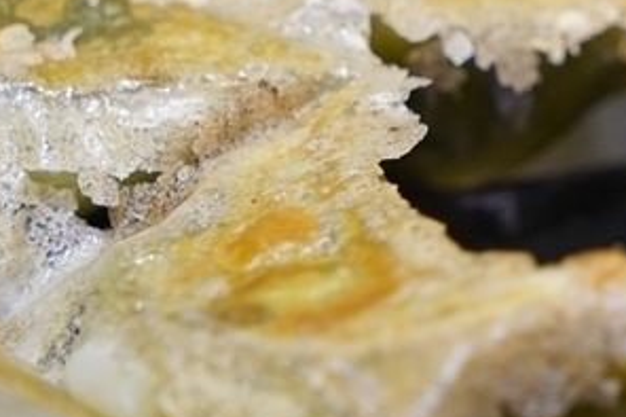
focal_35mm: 189
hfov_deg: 10.8
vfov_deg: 7.2
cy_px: 96
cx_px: 658
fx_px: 3285
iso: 2000
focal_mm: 70
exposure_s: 1/80
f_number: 5
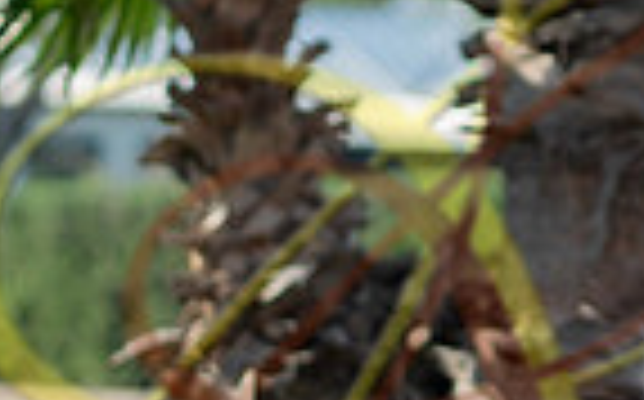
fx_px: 6171
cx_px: 829
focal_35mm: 352
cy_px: 312
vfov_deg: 3.7
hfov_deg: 5.9
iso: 125
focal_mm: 85
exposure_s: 1/2000
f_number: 1.8
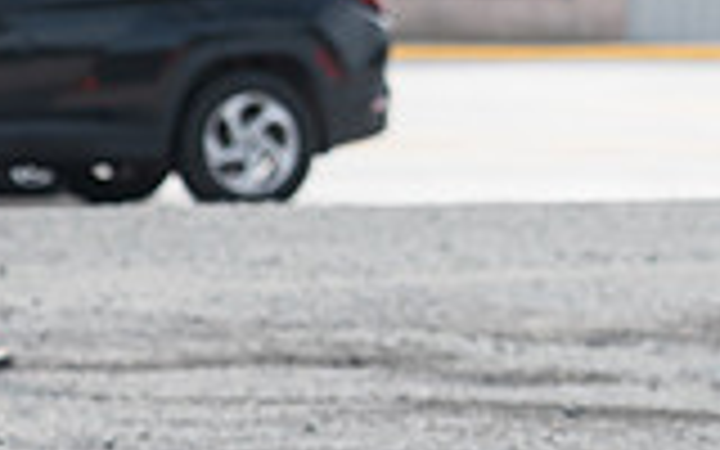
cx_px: 990
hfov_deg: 3.9
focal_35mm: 536
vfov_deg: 2.4
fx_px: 10518
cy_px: -169
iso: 250
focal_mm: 85
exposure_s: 1/1000
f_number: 5
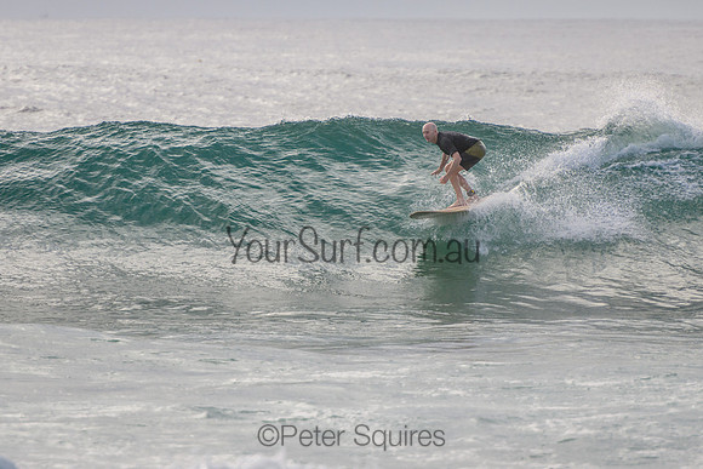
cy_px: 201
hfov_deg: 3.7
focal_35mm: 550
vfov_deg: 2.5
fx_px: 10746
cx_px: 341
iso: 250
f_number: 5.6
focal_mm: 400
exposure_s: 1/2000
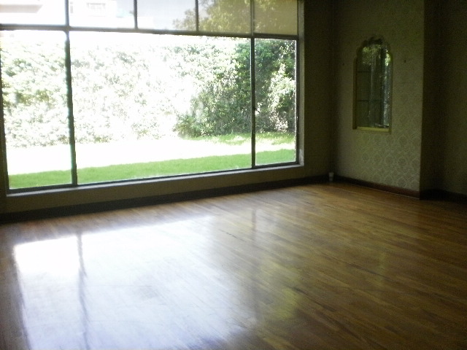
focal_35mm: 38
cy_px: 175
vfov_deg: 37.7
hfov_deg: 49.0
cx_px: 234
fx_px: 513
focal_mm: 6.3
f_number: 3.1
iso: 200
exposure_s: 1/80
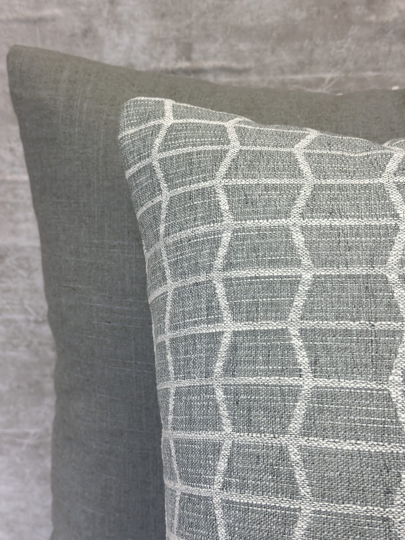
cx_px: 202
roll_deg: +1.2
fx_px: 749
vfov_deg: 39.7
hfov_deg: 30.3
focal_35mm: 48
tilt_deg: -16.2
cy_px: 270
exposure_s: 1/234
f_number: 1.78
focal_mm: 6.86
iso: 80
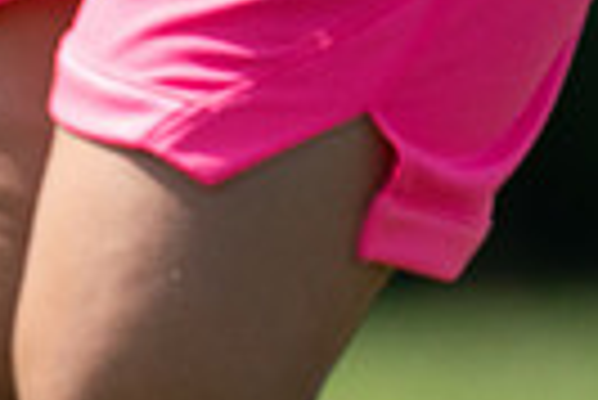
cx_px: -270
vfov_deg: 0.5
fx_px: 43468
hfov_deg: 0.8
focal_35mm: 2614
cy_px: 694
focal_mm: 600
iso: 1250
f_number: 6.3
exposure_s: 1/4000
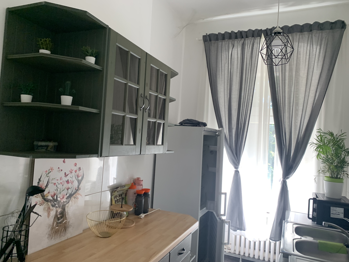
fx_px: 262
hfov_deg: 67.3
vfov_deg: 53.1
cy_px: 131
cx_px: 174
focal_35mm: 26
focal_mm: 4.25
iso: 100
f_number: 1.8
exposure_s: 1/97
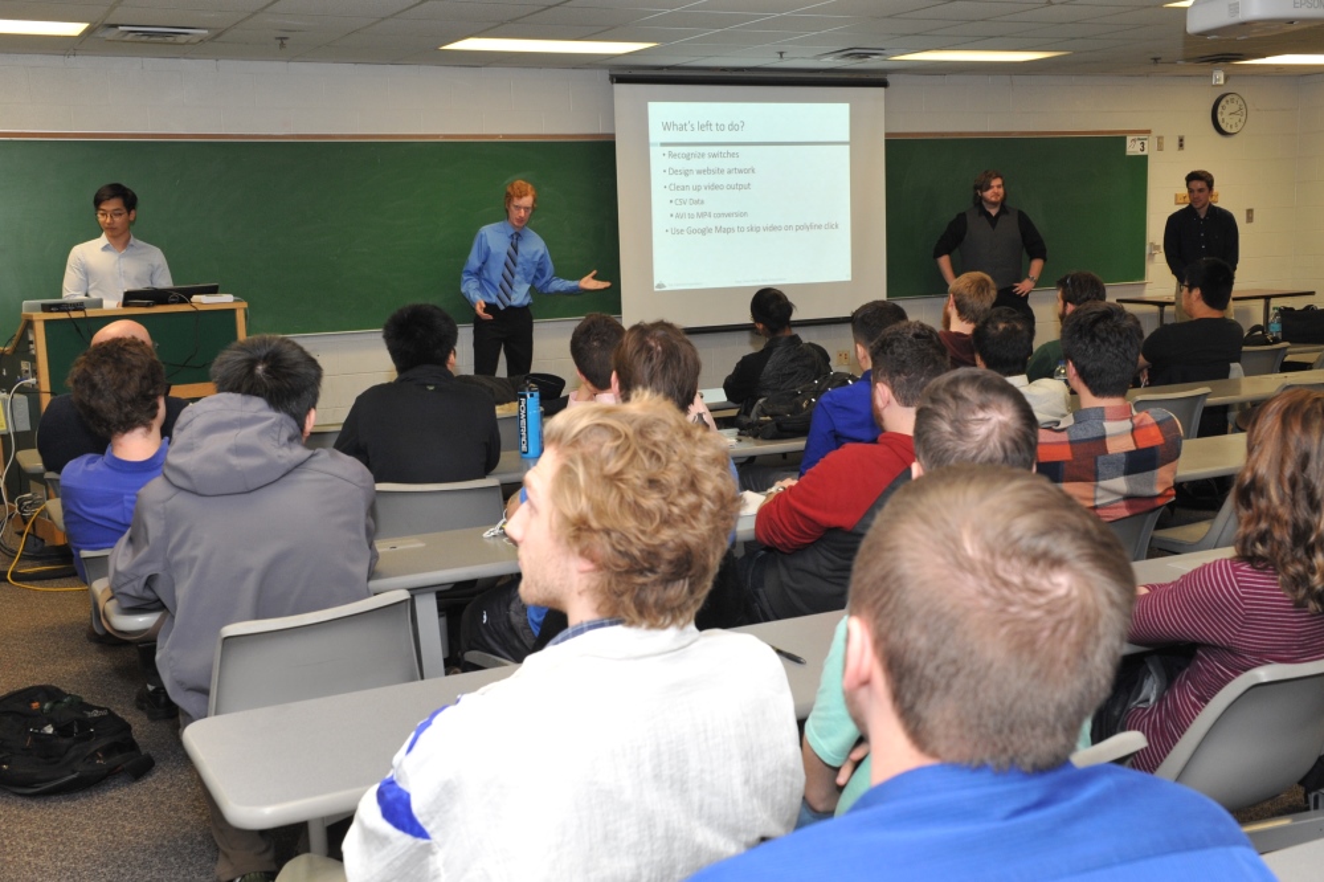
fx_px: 1544
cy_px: 441
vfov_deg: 31.9
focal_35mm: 42
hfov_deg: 46.4
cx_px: 662
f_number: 10
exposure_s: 1/60
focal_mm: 42
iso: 1600
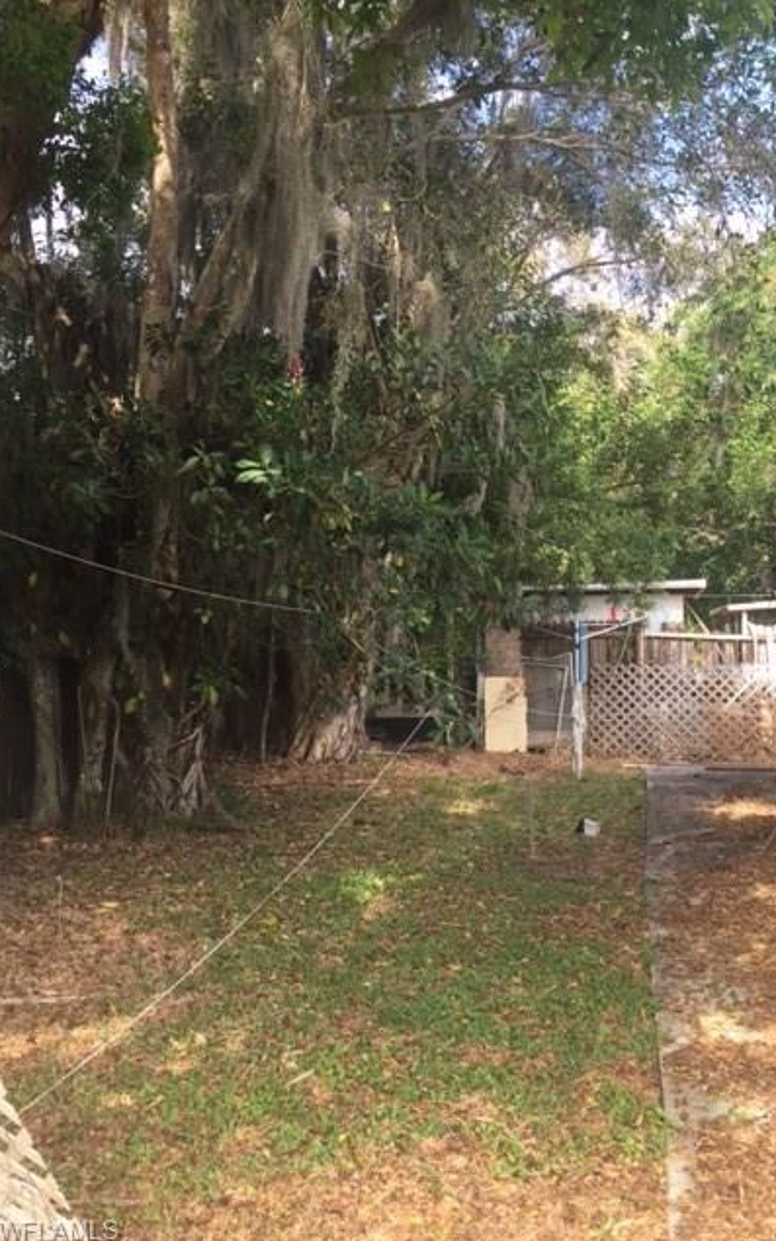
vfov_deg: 61.2
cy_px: 623
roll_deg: +1.4
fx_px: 1049
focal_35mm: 31
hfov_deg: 40.5
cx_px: 444
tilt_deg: +2.2
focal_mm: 4.15
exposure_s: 1/247
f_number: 2.2
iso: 32
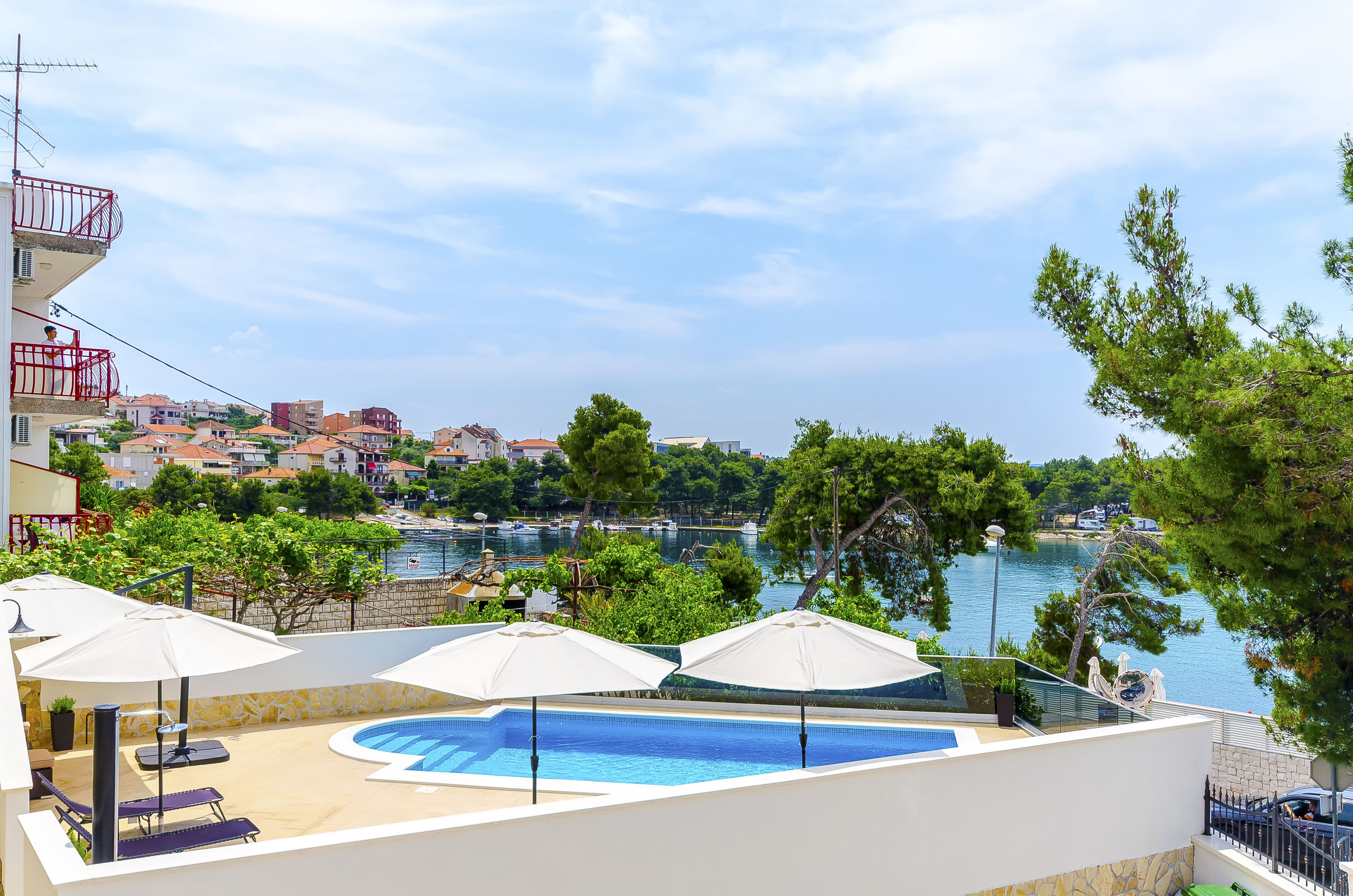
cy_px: 448
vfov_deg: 43.4
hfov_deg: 62.0
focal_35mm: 30
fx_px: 1125
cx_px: 676
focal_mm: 20
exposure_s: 1/1000
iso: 125
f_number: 6.3
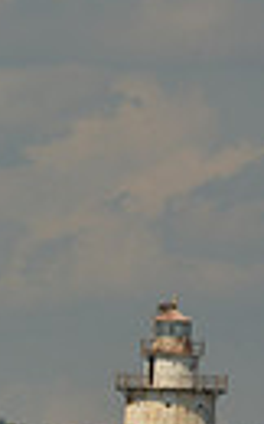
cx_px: -671
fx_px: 13118
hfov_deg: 1.1
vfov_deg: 1.9
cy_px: 295
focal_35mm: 1137
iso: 320
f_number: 9
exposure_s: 1/1250
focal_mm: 250
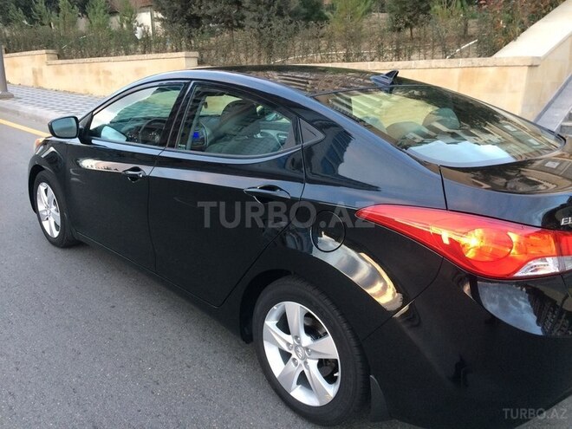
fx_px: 479
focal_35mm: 29
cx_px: 286
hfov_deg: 61.7
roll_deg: -0.4
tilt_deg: -15.0
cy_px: 214
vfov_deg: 48.2
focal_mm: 4.15
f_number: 2.2
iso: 80
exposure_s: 1/33
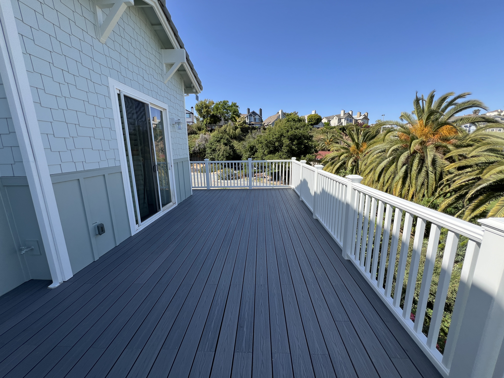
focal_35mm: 13
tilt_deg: -11.8
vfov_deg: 89.9
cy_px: 189
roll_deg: +1.3
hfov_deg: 106.2
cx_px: 252
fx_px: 189
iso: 32
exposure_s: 1/713
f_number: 1.8
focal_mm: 1.57
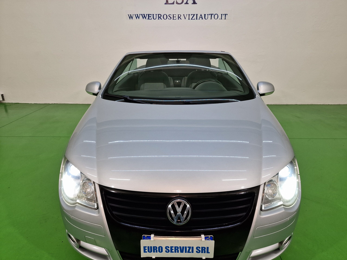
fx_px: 231
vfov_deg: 58.9
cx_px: 174
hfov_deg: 73.9
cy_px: 130
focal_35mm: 23
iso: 64
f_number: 1.8
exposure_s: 1/100
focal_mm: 6.4
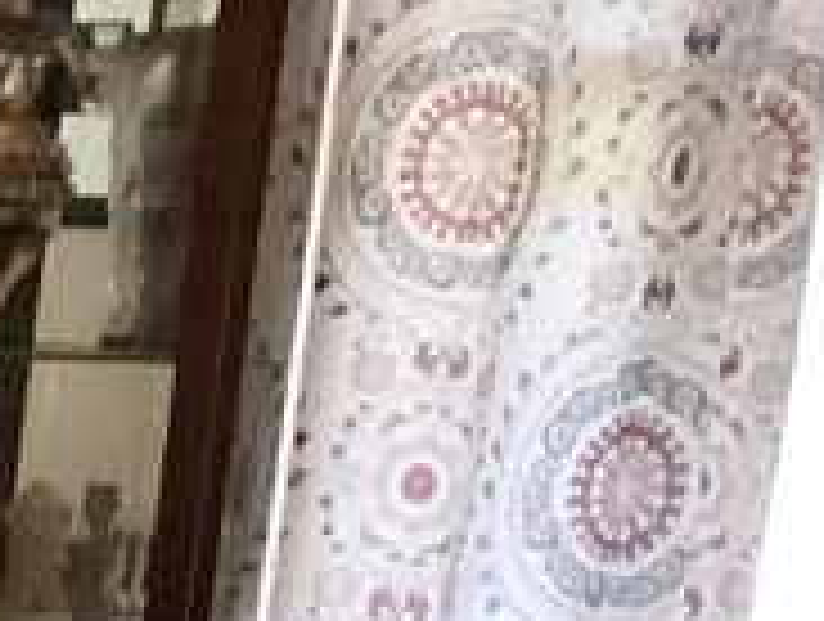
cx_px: -1297
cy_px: 1472
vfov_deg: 8.0
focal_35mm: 173
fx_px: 4126
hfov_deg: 9.8
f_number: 2.4
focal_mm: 3.3
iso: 400
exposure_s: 1/40
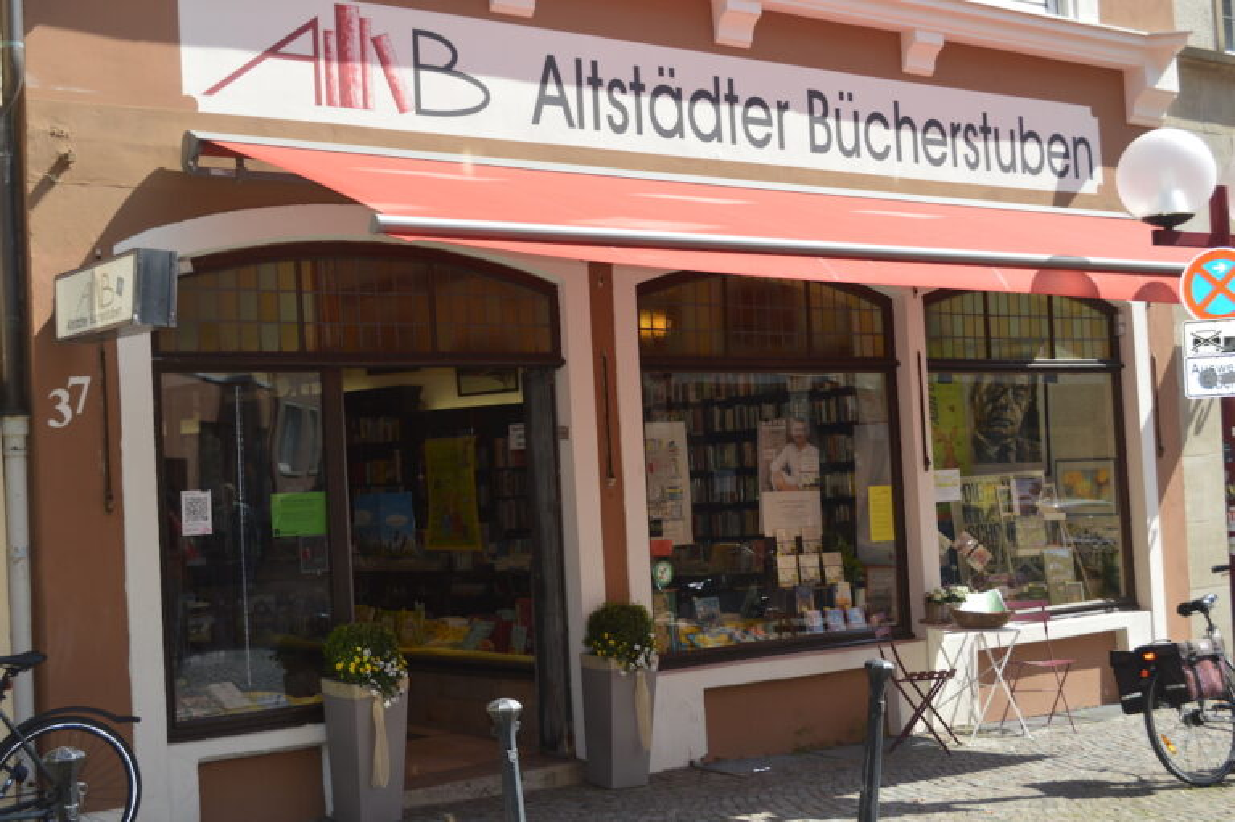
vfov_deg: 28.0
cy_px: 411
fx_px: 1646
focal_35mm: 48
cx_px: 618
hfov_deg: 41.1
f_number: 6.3
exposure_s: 1/200
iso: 100
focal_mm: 32
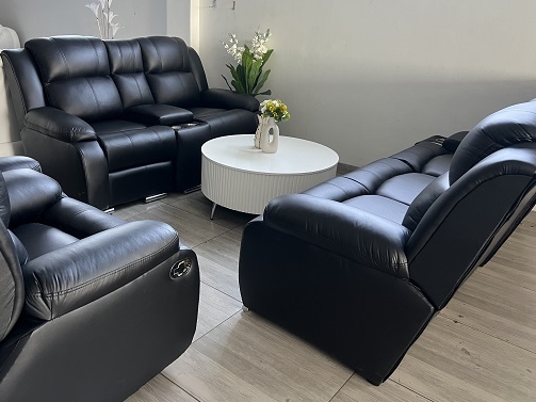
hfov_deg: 58.2
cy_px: 177
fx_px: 480
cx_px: 233
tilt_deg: -20.1
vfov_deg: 45.3
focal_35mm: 31
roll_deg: -2.8
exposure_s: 1/60
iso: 320
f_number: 1.5
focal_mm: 5.7
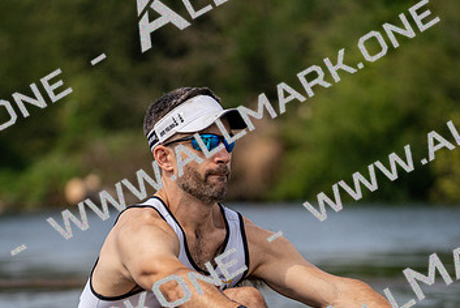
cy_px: 243
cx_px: 208
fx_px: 5141
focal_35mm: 402
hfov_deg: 5.1
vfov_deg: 3.4
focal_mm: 245
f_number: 5.6
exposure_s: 1/1600
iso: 320
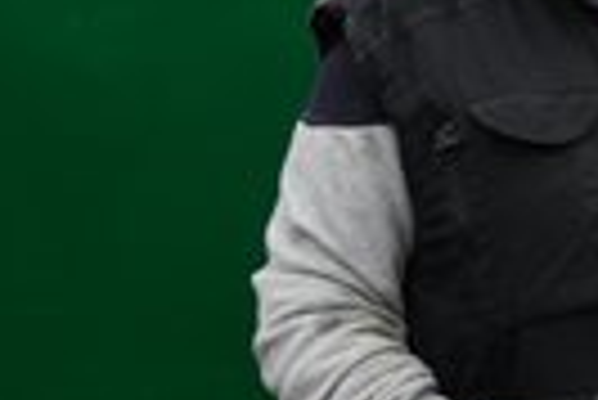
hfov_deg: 17.5
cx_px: 890
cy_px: 124
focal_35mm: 105
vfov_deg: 13.0
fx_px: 1746
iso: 100
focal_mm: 35
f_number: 4
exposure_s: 1/50
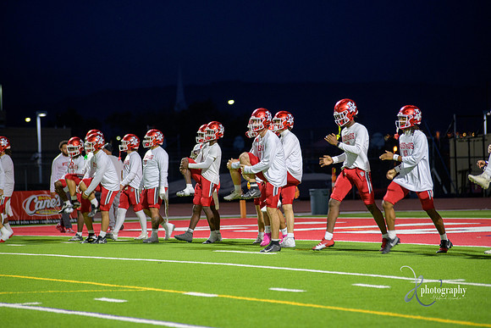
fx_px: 2455
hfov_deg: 11.4
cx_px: 246
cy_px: 164
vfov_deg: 7.6
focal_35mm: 180
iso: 400
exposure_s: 1/100
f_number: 3.2
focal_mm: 180
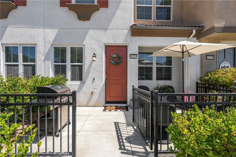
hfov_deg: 91.6
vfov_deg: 68.9
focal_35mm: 18
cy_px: 78
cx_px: 118
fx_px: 115
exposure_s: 1/125
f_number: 10
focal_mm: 17.5
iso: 100
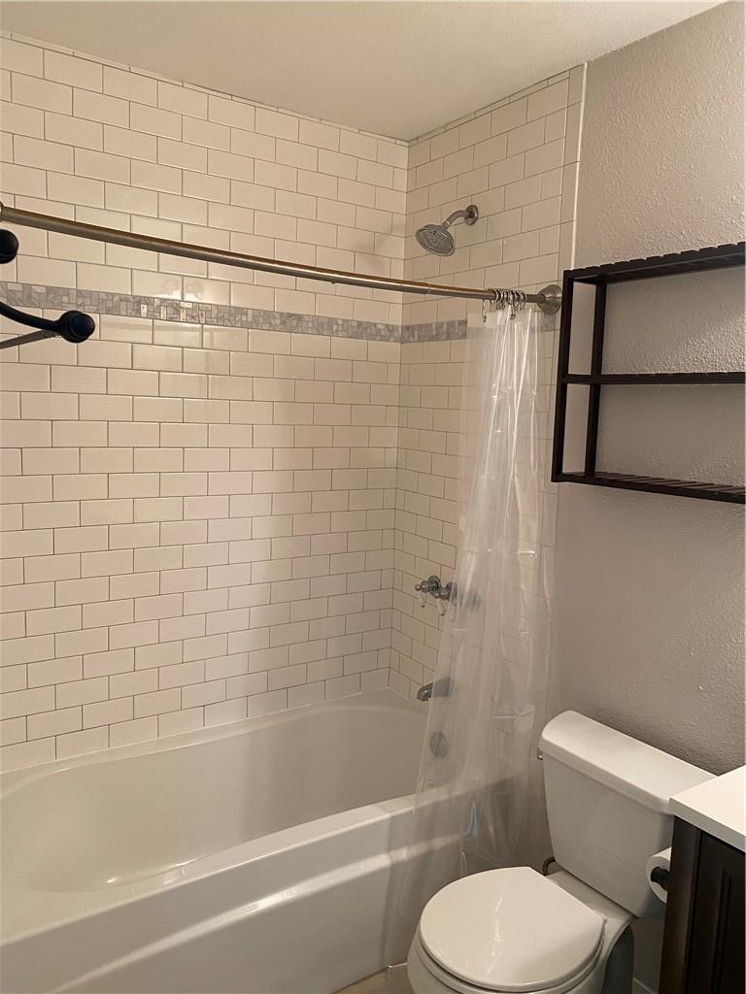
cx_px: 373
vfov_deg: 67.3
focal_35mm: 26
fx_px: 747
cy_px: 497
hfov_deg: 53.1
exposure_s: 1/60
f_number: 1.8
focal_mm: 4.25
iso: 160
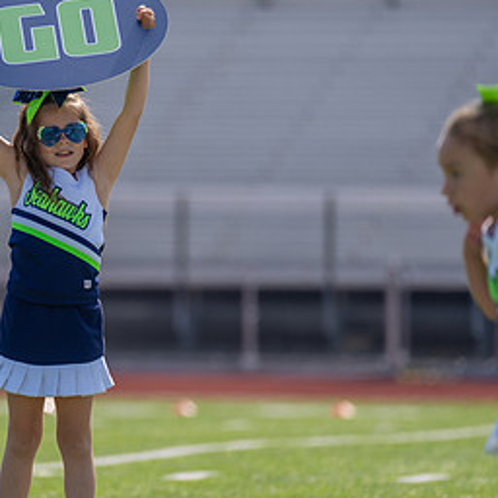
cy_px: 273
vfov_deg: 4.5
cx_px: 35
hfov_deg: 4.5
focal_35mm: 392
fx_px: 6380
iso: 100
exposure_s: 1/2000
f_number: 2.8
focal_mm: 200
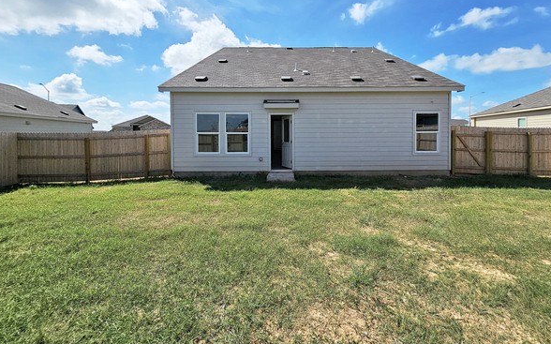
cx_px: 289
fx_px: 225
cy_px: 137
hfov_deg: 101.4
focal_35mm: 15
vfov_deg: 73.9
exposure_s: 1/4010
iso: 50
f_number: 2.2
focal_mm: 2.2
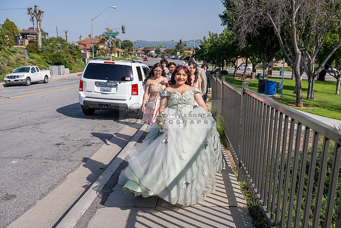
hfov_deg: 60.3
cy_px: 114
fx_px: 294
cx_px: 170
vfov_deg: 42.3
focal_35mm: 31
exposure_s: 1/800
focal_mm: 31
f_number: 5.6
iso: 200
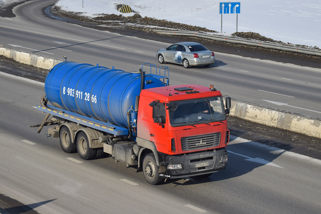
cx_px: 160
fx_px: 736
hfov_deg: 24.6
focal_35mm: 82
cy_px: 107
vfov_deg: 16.6
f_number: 6.3
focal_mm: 55
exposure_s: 1/1000
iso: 100
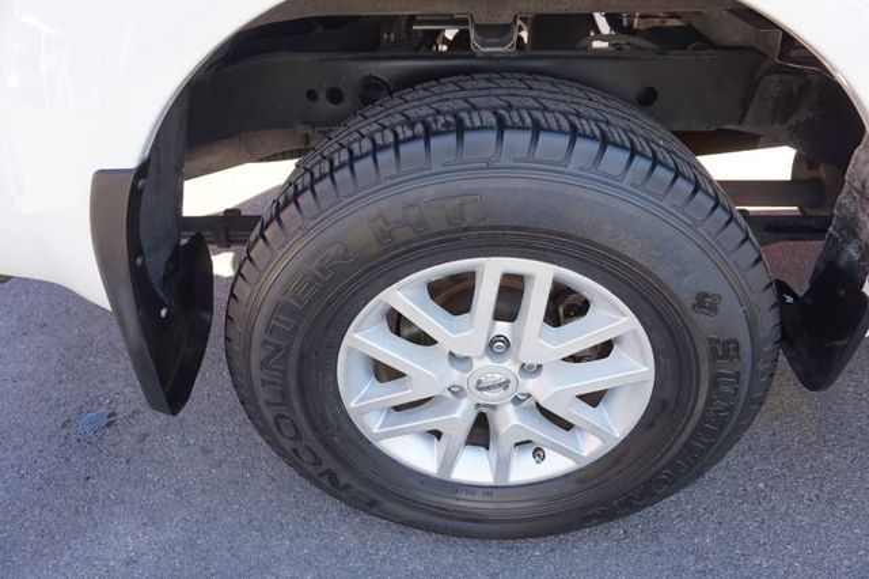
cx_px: 434
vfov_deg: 53.1
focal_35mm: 24
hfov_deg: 73.8
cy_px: 290
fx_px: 579
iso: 100
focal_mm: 16
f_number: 4
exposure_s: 1/60
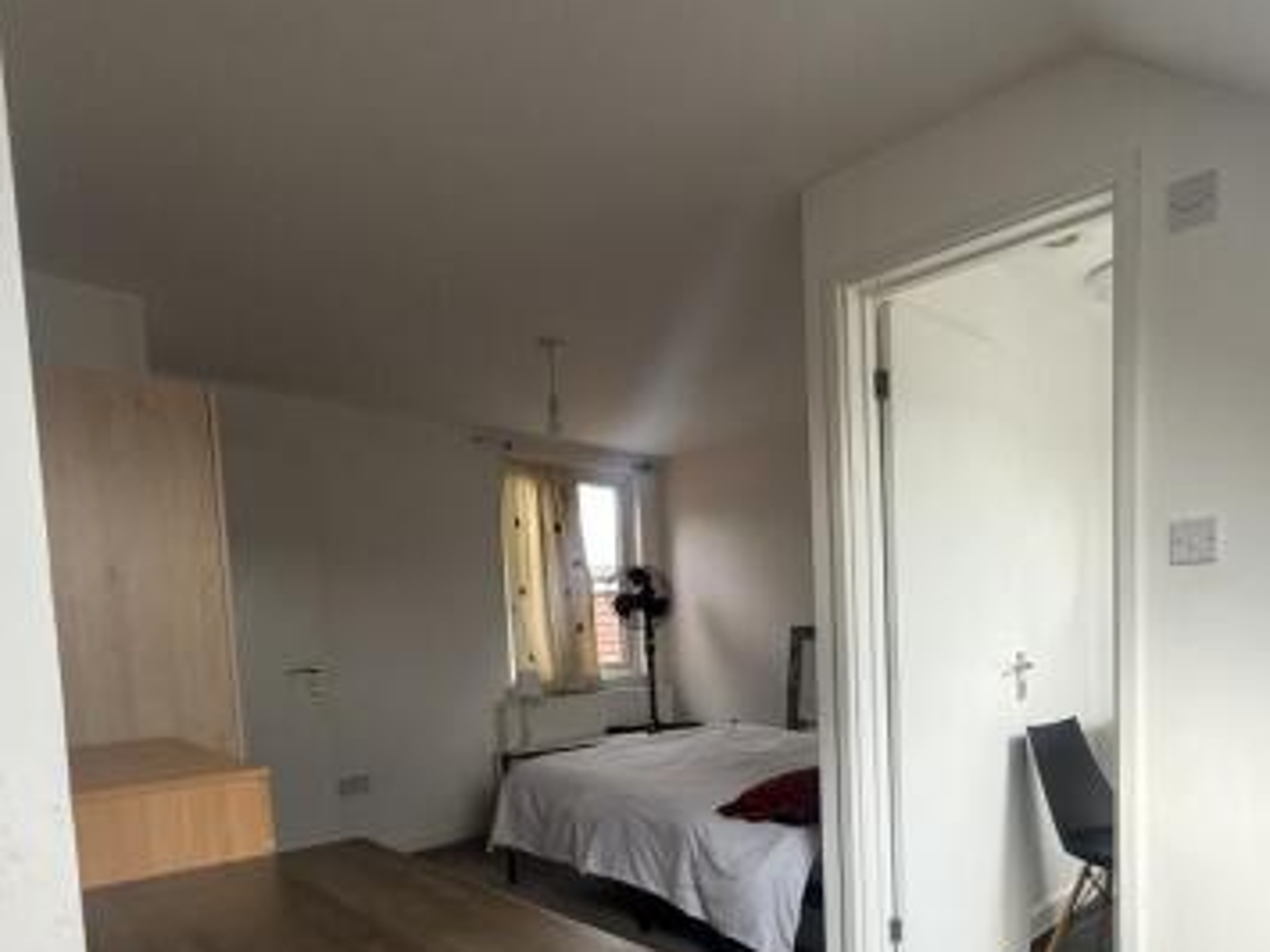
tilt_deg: -3.8
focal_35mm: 23
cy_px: 689
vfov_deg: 56.5
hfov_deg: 71.9
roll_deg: +2.4
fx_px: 844
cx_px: 839
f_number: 2.2
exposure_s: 1/99
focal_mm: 2.22
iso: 40
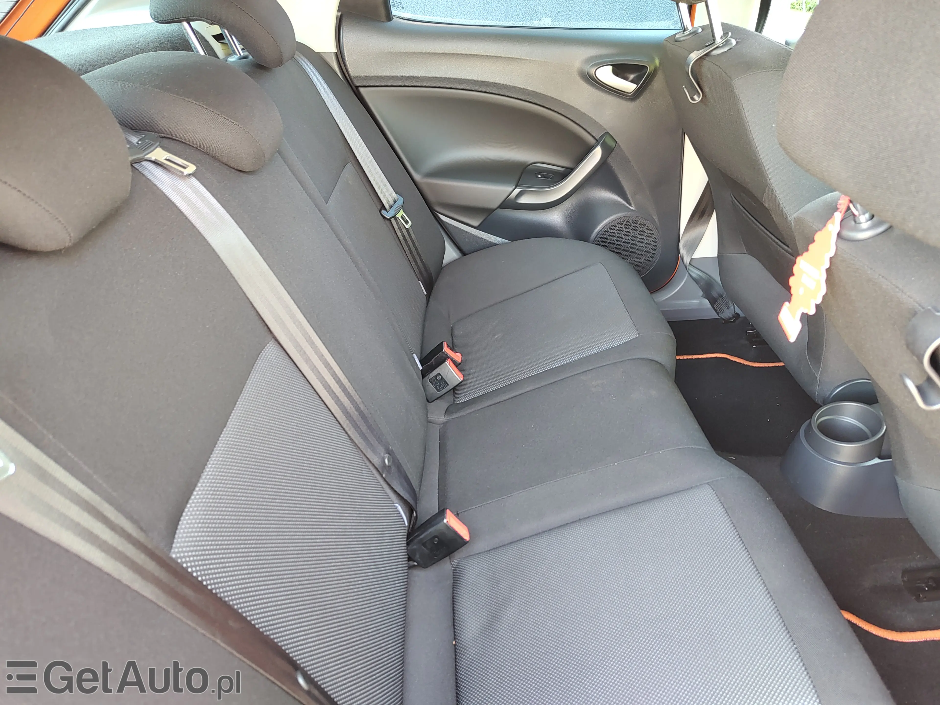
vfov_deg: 58.9
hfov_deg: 73.9
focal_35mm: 23
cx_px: 470
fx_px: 625
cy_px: 352
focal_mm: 5.56
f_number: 1.8
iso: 475
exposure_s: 1/25
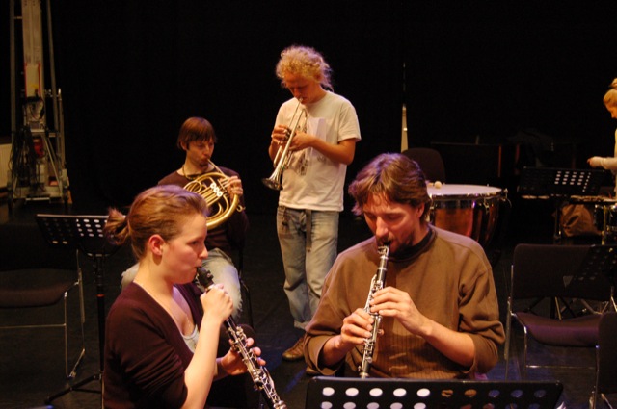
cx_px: 308
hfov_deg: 42.4
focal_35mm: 46
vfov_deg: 28.9
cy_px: 204
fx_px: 796
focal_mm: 31
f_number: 4.5
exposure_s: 1/50
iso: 1600
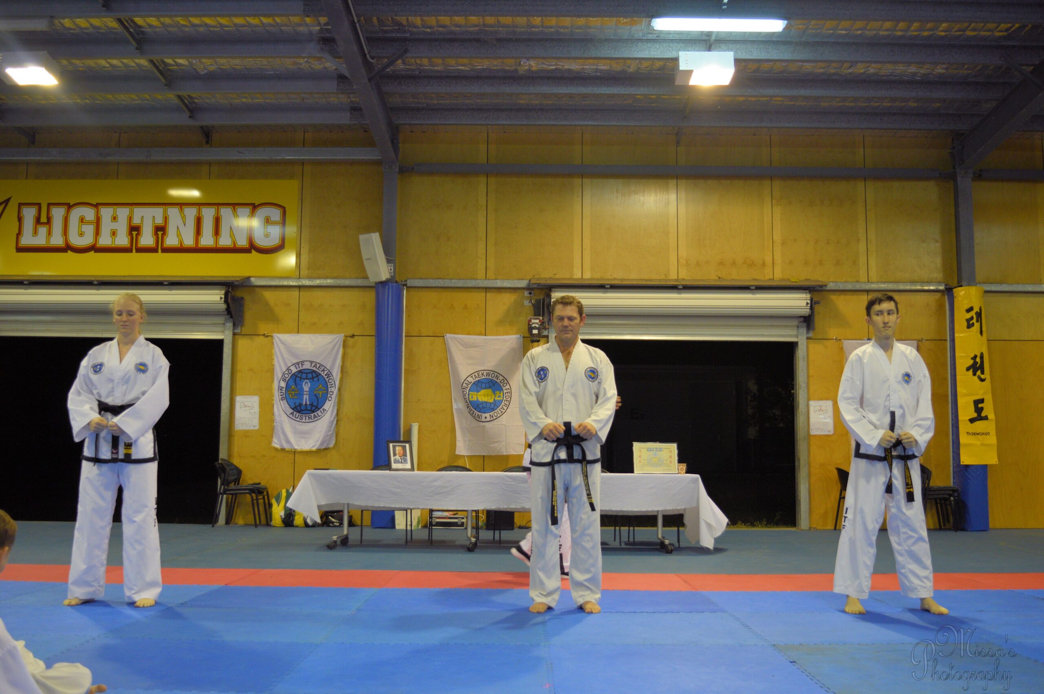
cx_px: 522
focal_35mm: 36
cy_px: 347
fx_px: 1043
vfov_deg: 36.8
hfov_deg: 53.2
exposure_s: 1/60
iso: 400
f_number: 4
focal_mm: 24
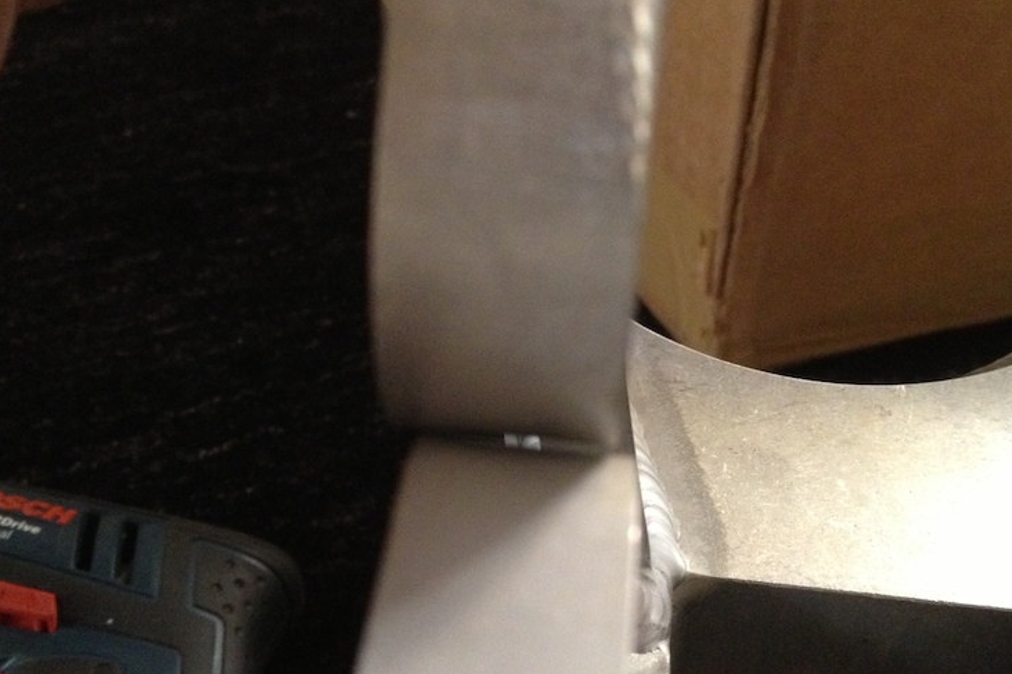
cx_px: 529
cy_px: 412
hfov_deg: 38.9
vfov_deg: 26.4
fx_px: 1433
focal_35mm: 51
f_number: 2.4
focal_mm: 4.28
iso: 500
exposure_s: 1/15
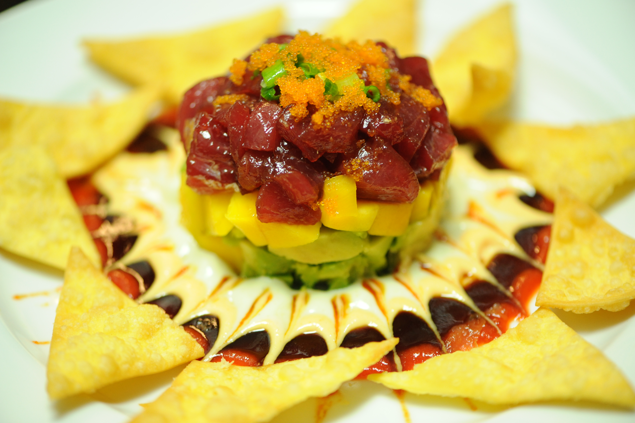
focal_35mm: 105
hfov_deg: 19.5
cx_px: 318
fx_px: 1851
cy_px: 212
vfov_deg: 13.0
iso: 2000
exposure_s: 1/160
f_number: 3.5
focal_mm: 105
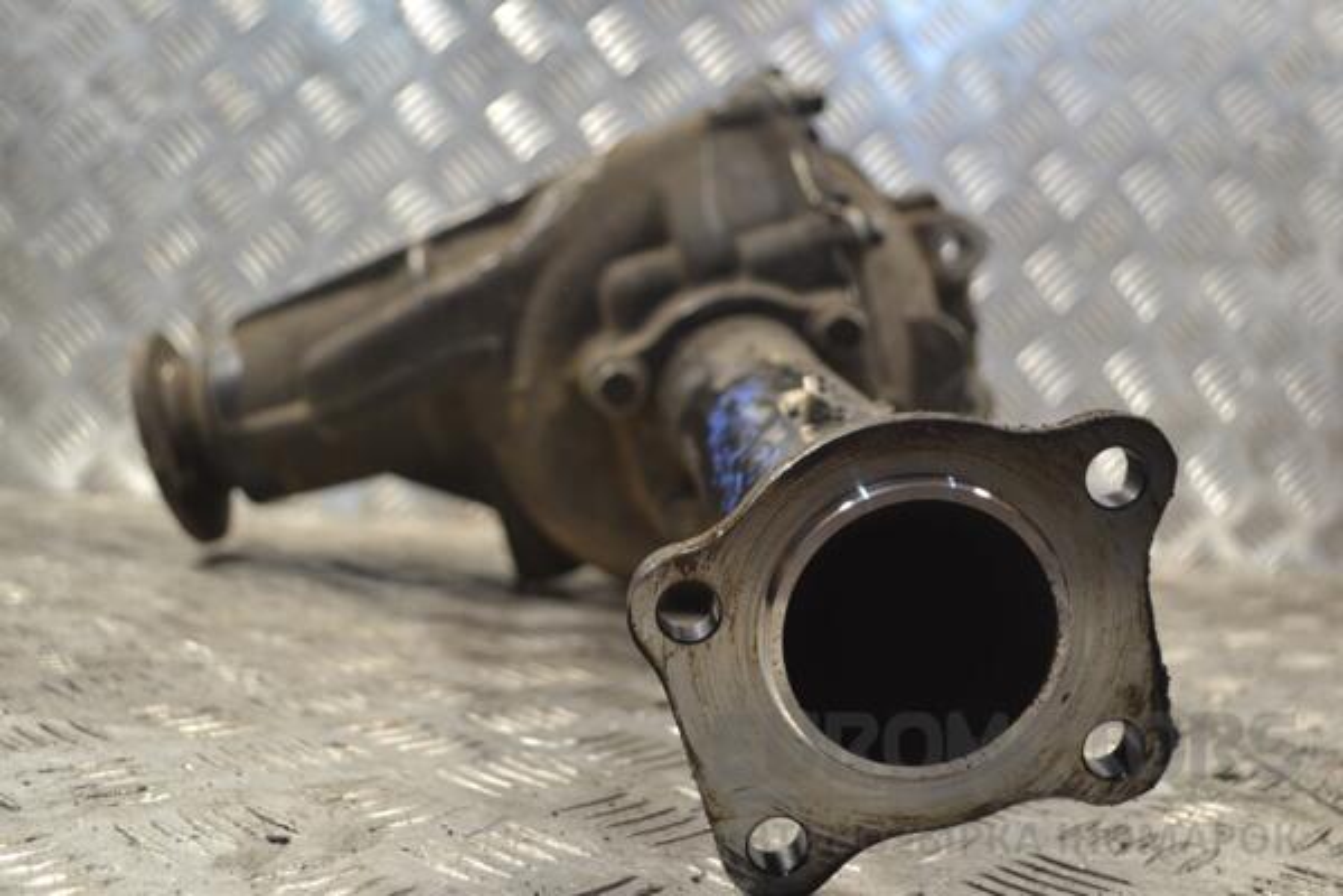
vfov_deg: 34.2
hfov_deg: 49.6
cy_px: 448
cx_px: 672
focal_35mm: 39
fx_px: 1455
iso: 400
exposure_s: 1/80
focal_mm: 26
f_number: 4.2
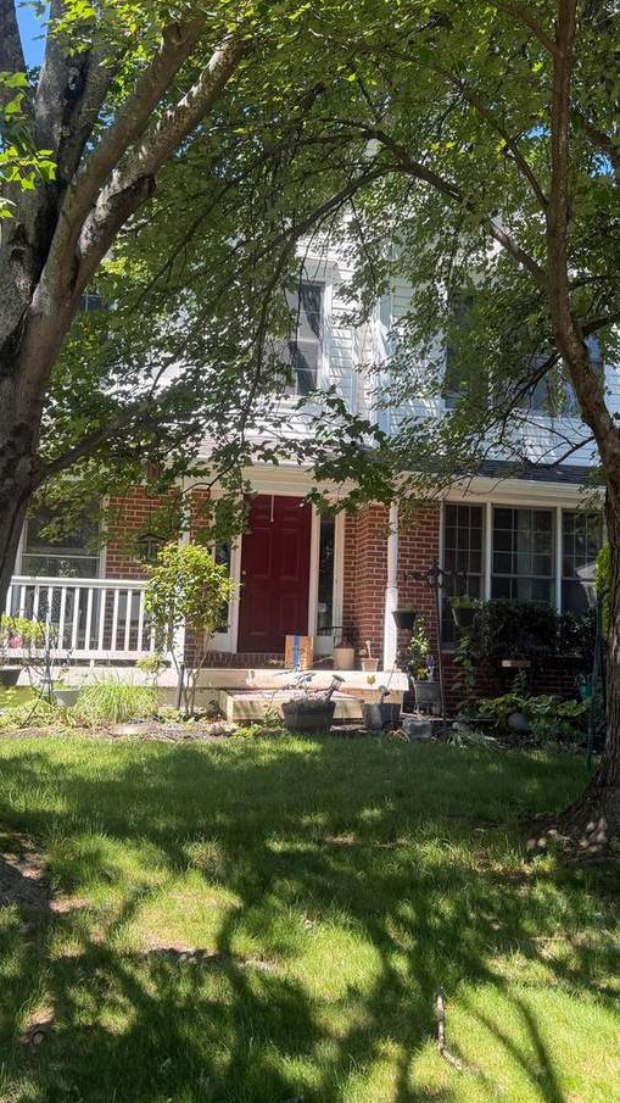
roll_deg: +0.1
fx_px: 1081
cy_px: 529
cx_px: 401
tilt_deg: +8.5
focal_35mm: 37
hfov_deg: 31.8
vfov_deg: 54.0
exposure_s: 1/689
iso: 100
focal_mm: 6.76
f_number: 1.78
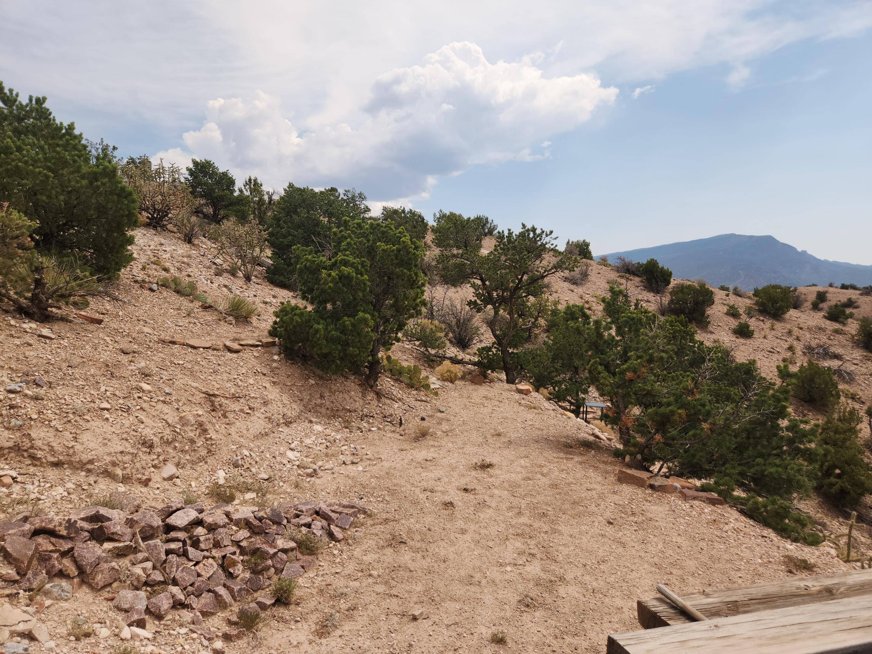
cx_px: 436
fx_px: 579
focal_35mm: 23
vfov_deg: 58.9
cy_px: 327
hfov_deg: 73.9
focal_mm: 5.4
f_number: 1.8
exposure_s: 1/1920
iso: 20
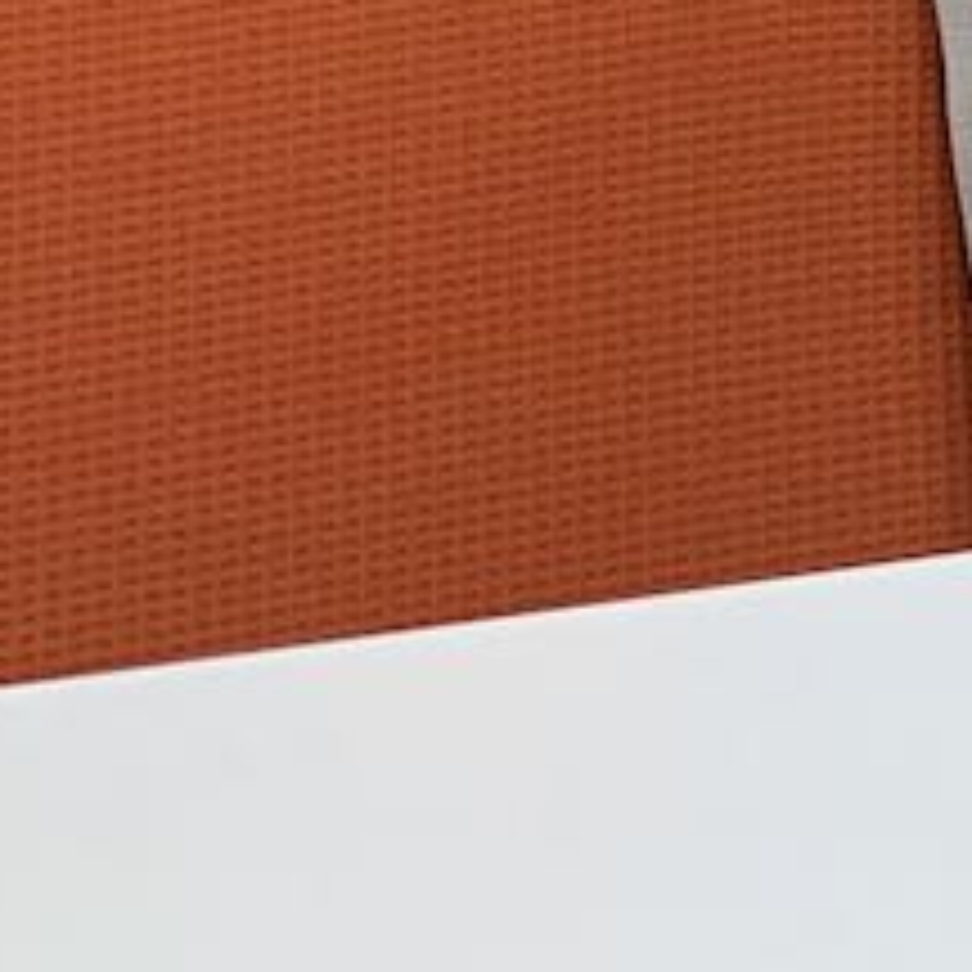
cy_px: -891
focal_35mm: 136
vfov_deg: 11.7
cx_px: 2776
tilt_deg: -3.9
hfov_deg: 10.1
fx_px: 4320
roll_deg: -1.1
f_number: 1.8
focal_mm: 4.25
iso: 80
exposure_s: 1/100
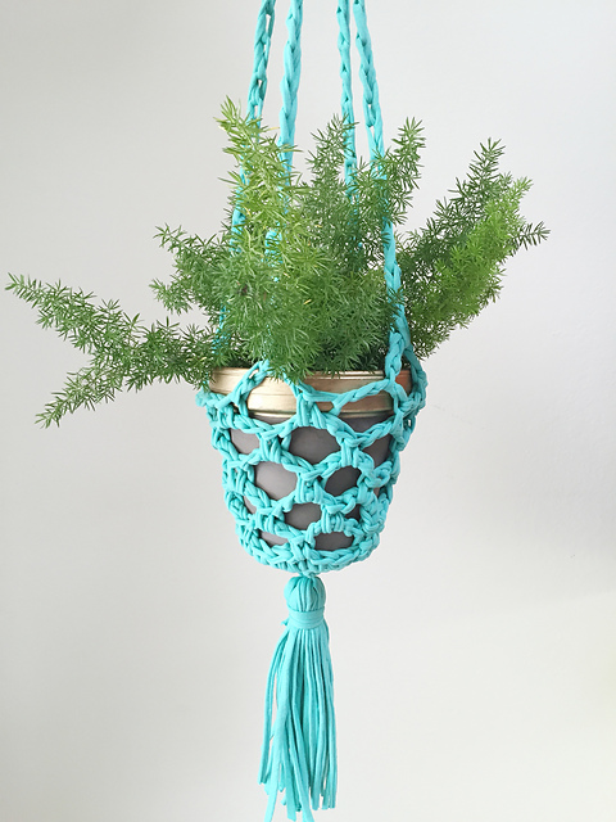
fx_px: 688
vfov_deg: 61.7
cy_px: 411
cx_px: 308
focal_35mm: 29
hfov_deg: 48.2
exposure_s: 1/40
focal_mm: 4.15
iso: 32
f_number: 2.2
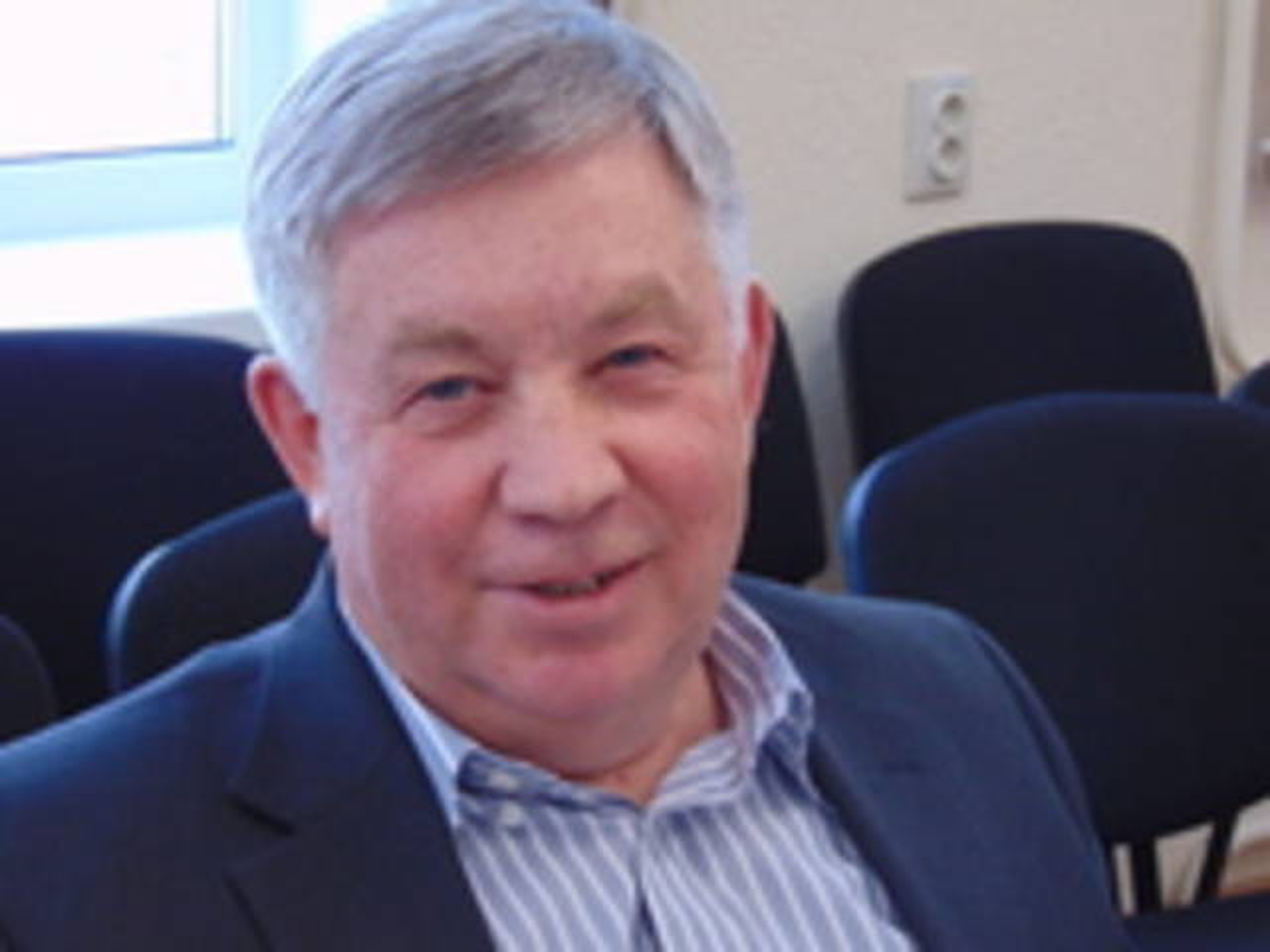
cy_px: 476
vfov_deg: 13.7
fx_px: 3962
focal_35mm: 108
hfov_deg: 18.2
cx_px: 635
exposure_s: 1/30
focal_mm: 19.4
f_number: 3.9
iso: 200
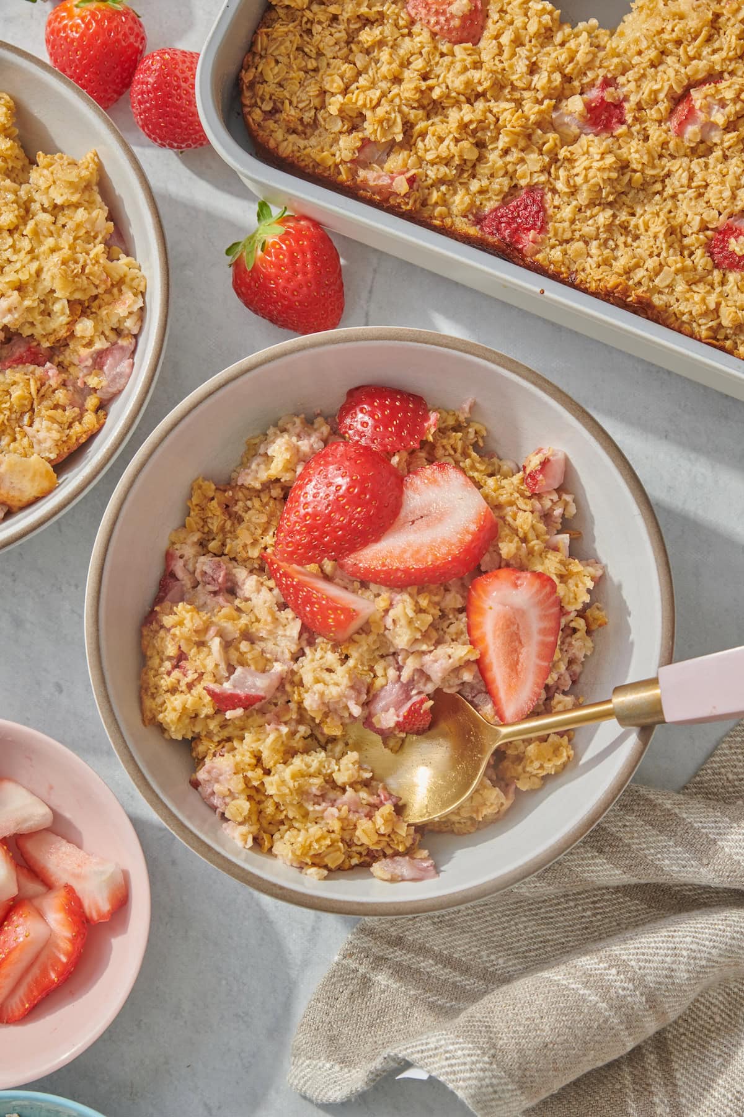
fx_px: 2170
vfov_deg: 28.8
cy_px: 558
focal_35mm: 70
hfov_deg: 19.5
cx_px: 372
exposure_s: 1/250
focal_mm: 70
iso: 320
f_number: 14
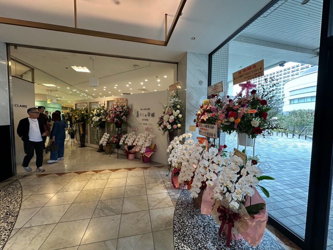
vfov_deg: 85.7
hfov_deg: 102.1
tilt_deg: -3.0
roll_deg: -0.8
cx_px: 166
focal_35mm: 14
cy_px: 125
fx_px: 135
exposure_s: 1/101
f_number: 2.2
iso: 125
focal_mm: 2.22
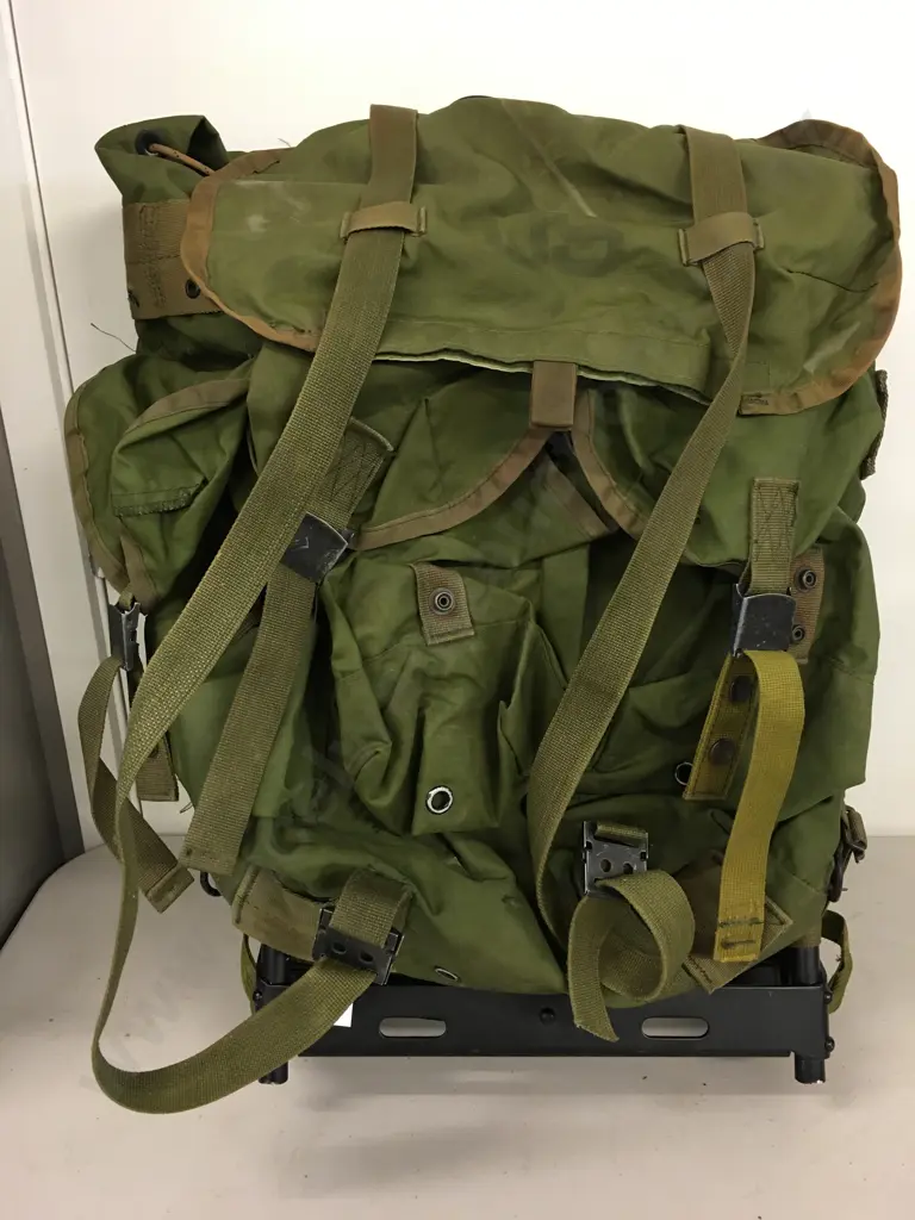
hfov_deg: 48.2
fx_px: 1022
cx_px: 458
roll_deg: +0.5
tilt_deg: -21.7
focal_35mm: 29
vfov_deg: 61.7
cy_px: 610
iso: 80
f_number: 2.2
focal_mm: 4.15
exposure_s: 1/17
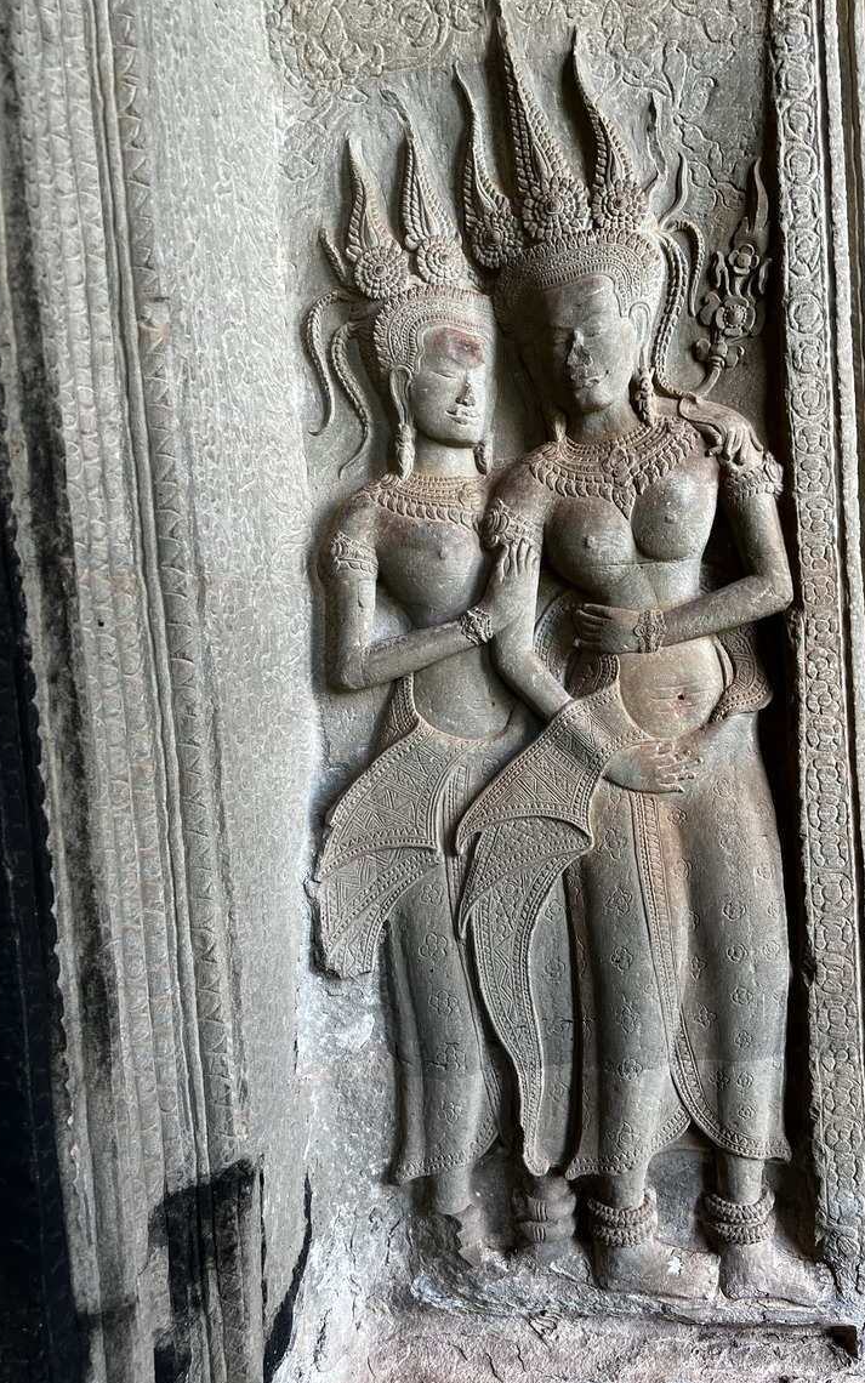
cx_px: 488
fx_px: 1093
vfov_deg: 64.6
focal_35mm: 29
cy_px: 683
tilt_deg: -2.9
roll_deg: +3.5
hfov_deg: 43.1
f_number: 1.5
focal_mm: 5.7
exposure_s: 1/121
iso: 100
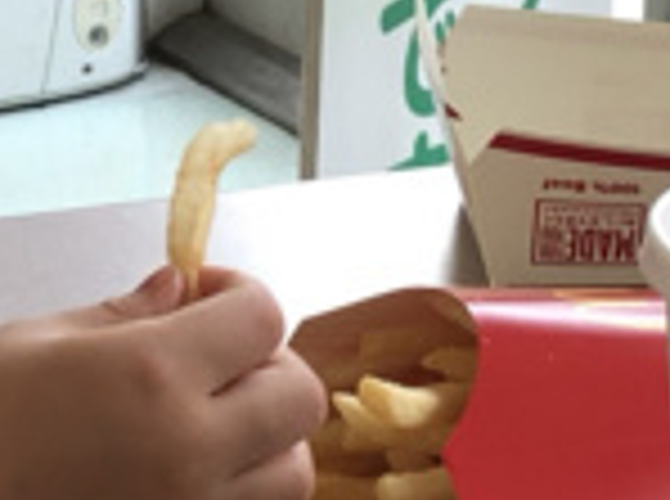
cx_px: 274
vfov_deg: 7.6
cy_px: 45
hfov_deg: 10.3
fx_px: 3727
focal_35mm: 193
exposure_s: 1/100
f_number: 1.8
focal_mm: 3.99
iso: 32
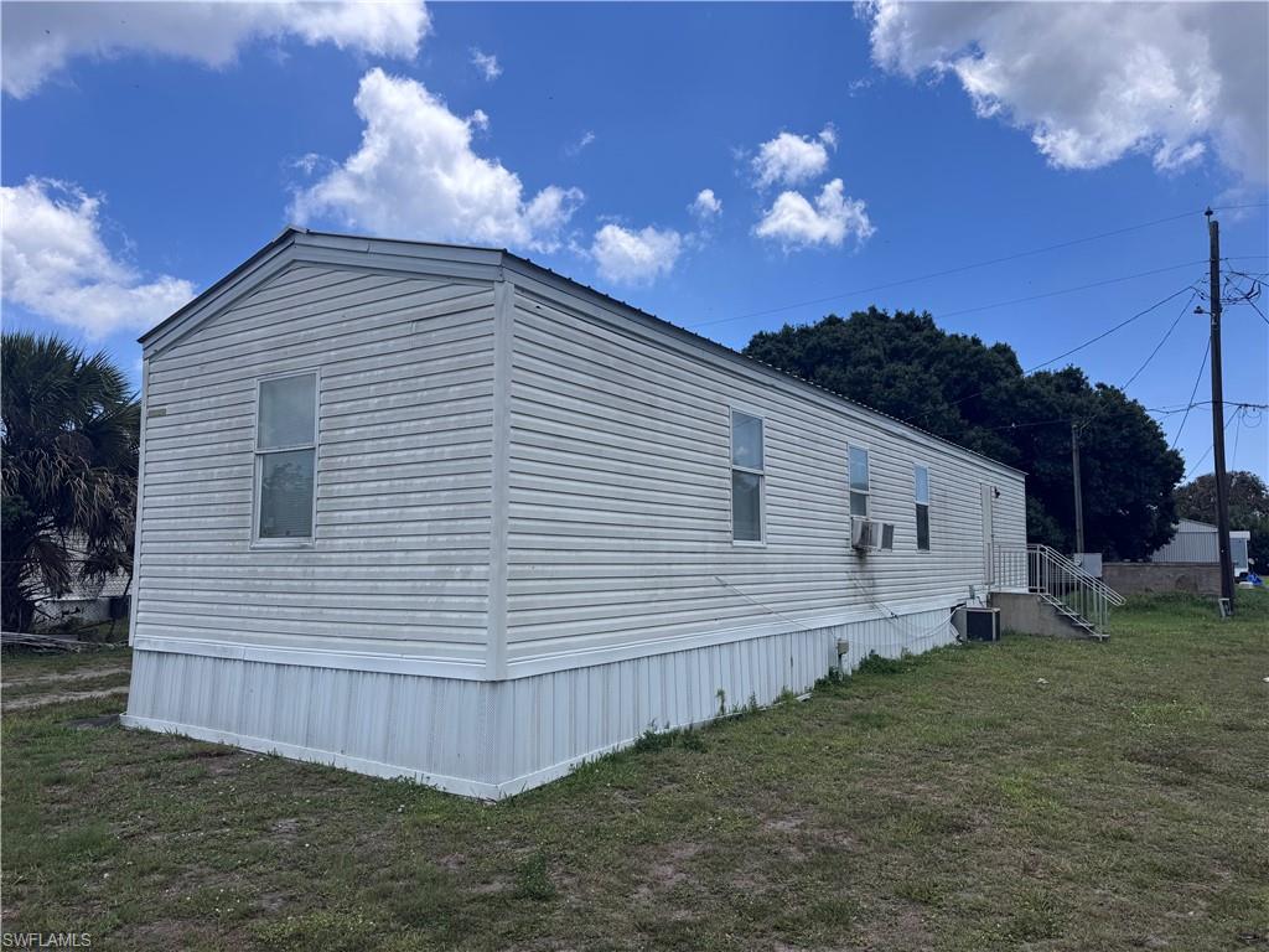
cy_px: 476
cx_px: 634
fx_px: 880
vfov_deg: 56.8
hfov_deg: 71.6
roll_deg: +0.0
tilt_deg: +5.1
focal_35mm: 24
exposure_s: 1/5814
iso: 80
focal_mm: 6.76
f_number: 1.78
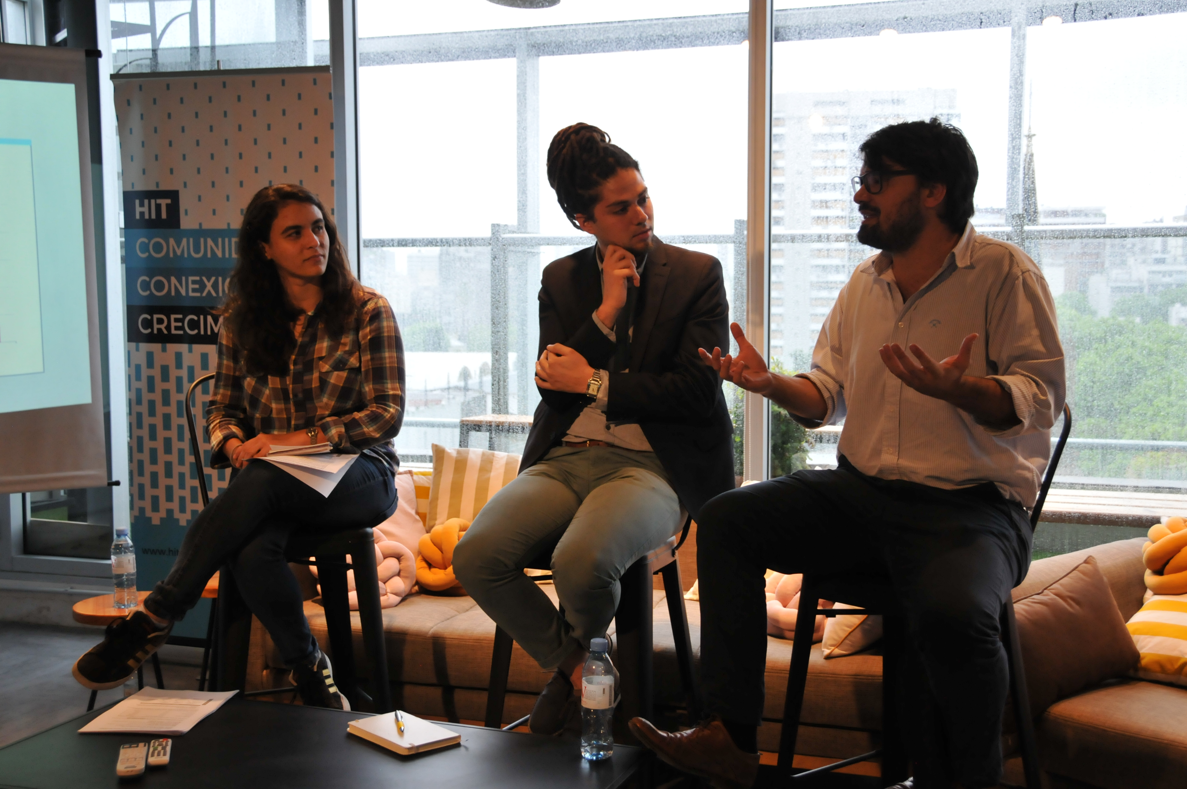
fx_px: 1383
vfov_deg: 31.8
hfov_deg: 46.4
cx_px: 594
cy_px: 394
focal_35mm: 42
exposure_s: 1/125
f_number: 5
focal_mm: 28
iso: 800
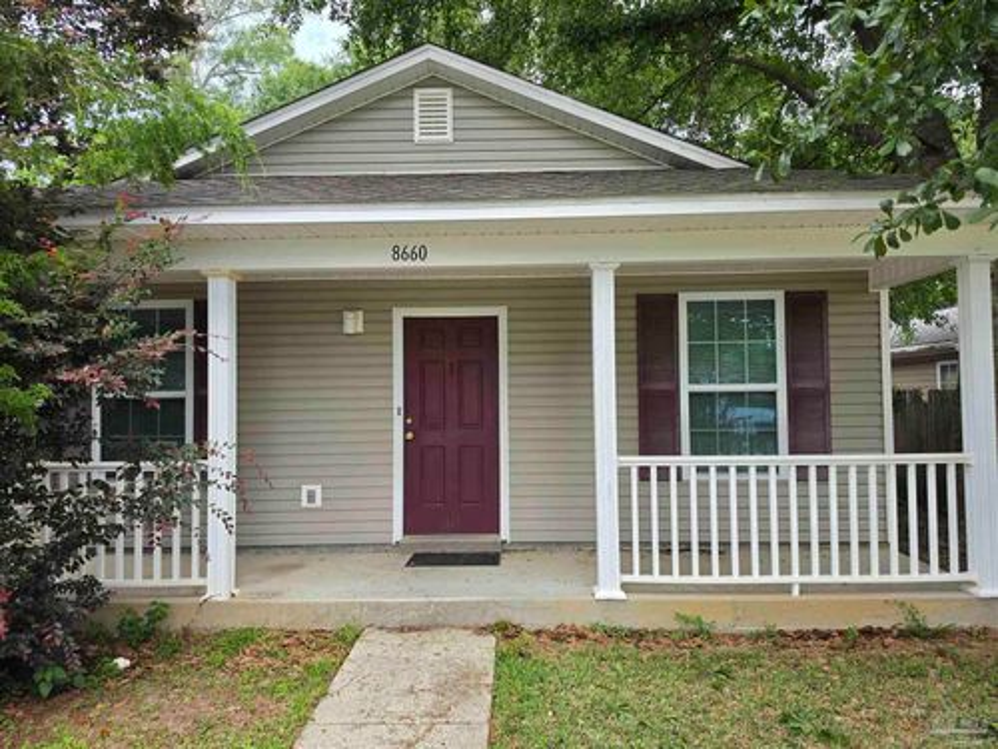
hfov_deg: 73.9
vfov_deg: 58.9
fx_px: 663
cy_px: 374
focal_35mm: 23
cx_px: 499
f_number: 1.4
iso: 20
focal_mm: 6.5
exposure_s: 1/359
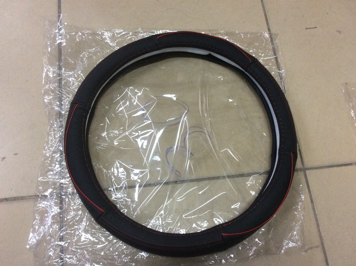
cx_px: 178
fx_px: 329
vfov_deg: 44.1
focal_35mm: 32
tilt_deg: -69.3
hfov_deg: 56.9
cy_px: 133
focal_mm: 3.3
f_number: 2.4
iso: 200
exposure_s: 1/25
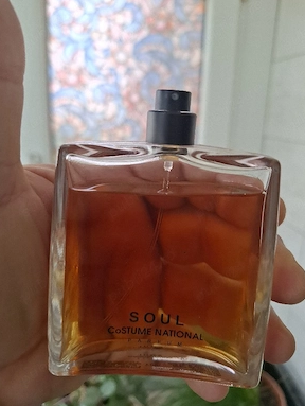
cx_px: 152
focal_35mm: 24
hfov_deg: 56.9
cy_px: 202
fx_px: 281
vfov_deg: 71.5
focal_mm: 5.54
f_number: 1.8
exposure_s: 1/312
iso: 50
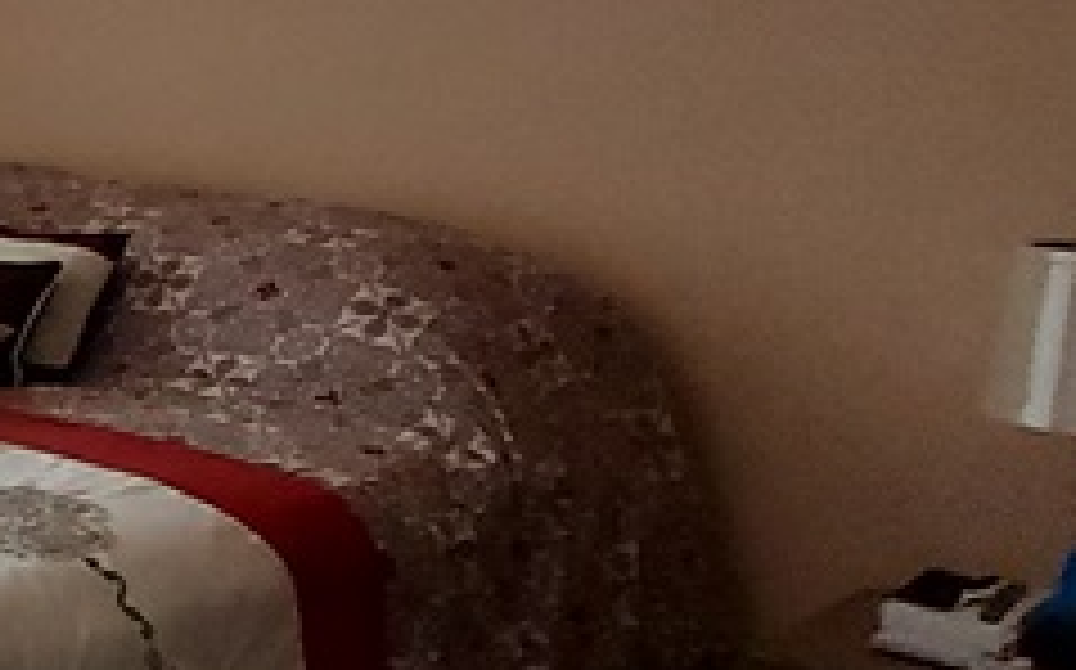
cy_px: 108
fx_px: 1729
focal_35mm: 59
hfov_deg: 23.3
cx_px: -738
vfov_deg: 21.6
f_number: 2.2
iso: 160
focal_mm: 1.74
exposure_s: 1/60
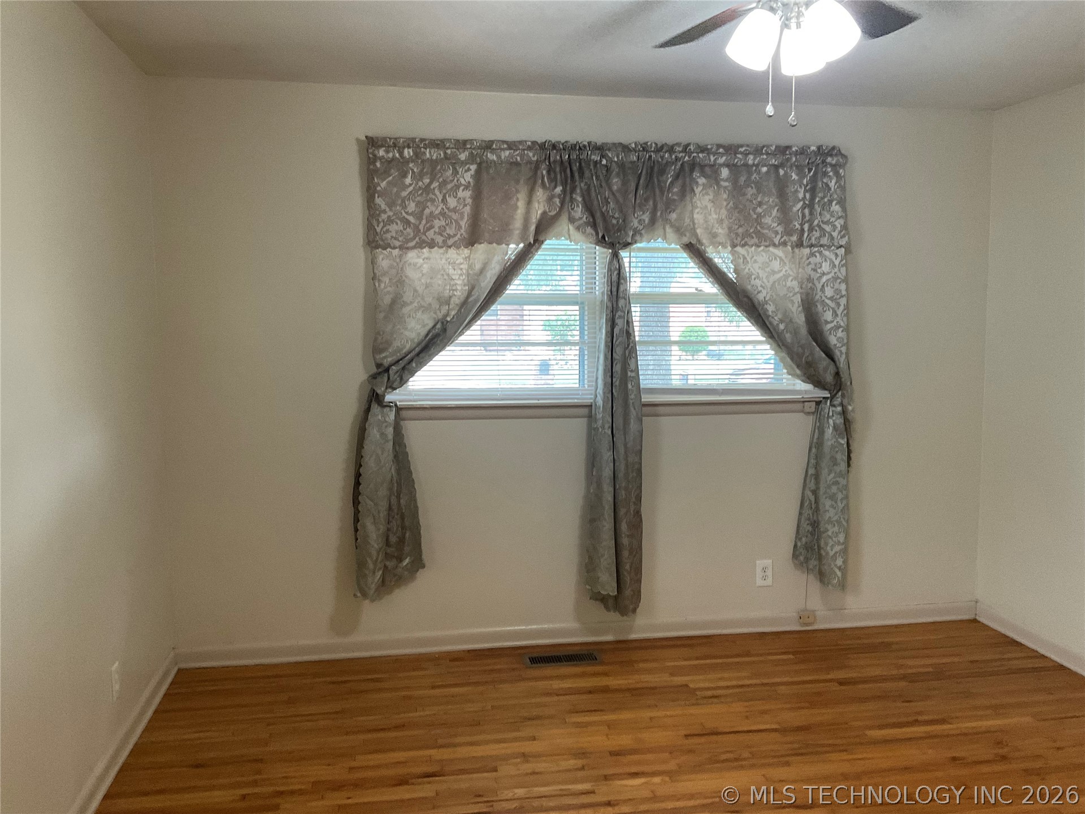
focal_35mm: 29
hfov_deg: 61.7
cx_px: 542
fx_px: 909
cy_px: 407
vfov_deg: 48.2
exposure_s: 1/60
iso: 200
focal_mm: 3
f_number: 1.8
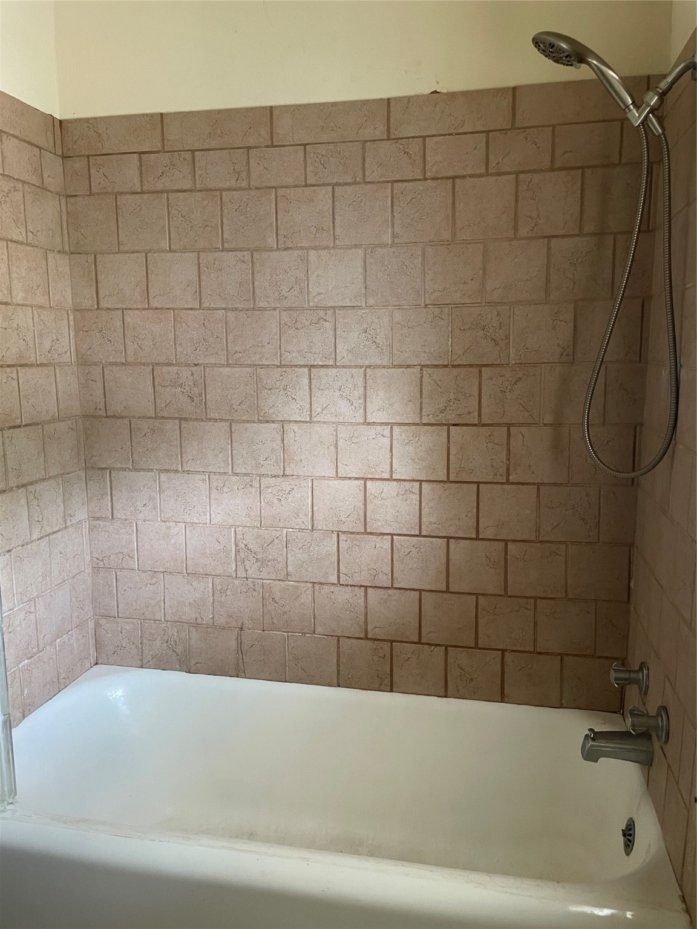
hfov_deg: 53.1
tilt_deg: -8.6
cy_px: 464
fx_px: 698
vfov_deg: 67.3
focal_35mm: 26
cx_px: 348
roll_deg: +0.5
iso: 500
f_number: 1.6
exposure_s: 1/57
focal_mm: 4.2
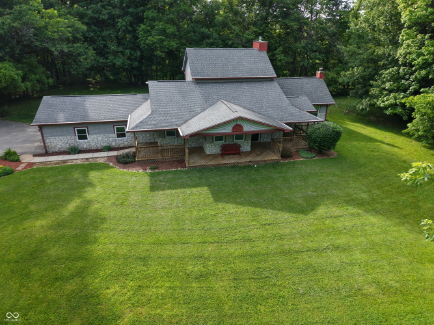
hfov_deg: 71.6
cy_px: 162
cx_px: 217
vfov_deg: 56.8
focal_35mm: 24
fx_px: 301
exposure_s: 1/500
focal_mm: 8.67
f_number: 1.8
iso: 100
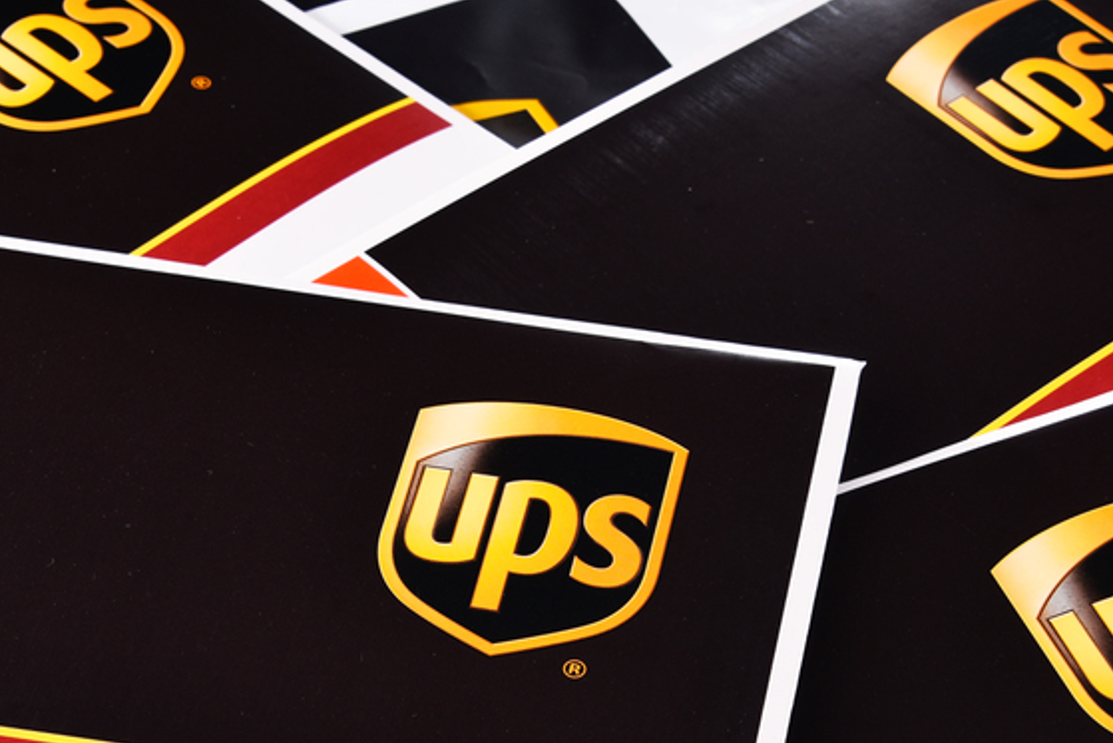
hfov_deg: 18.4
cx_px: 565
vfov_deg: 12.3
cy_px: 491
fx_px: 3432
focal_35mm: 111
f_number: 11
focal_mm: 62
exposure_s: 1/125
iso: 100
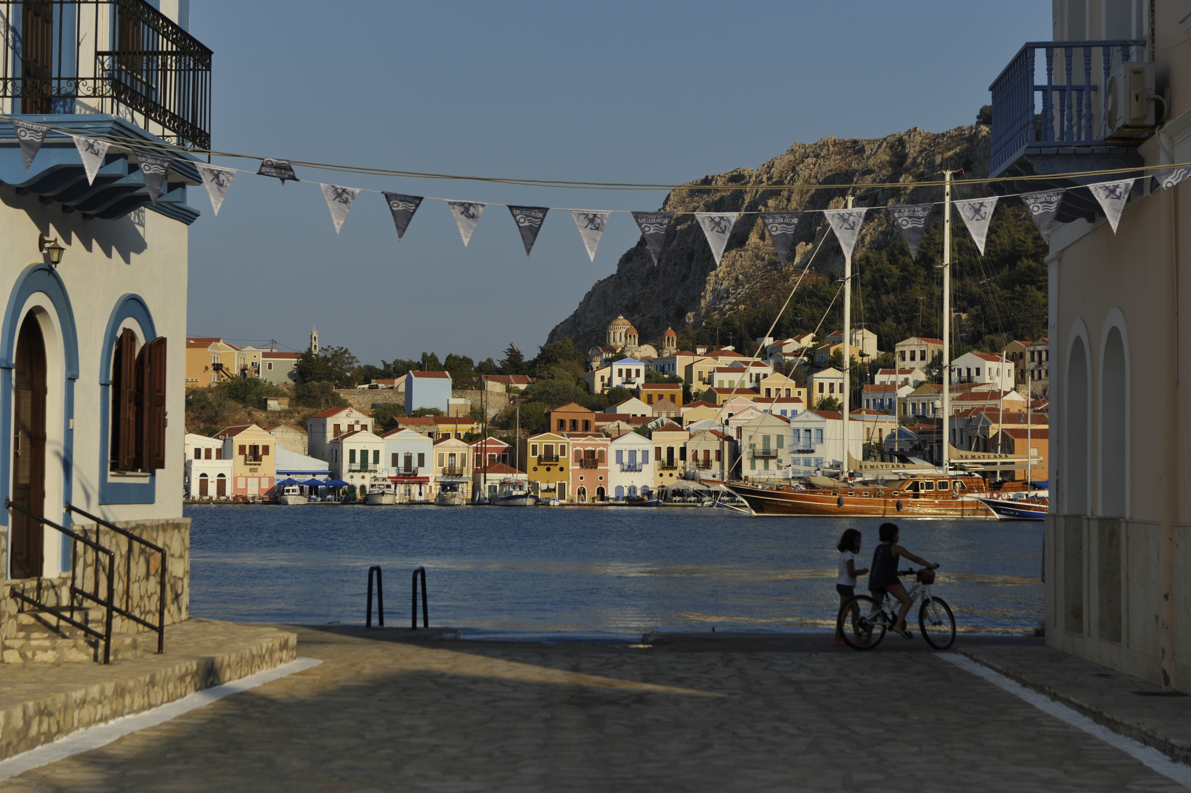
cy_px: 396
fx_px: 2314
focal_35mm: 70
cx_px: 596
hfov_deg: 28.9
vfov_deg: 19.4
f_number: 5.6
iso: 200
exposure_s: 1/1250
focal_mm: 70
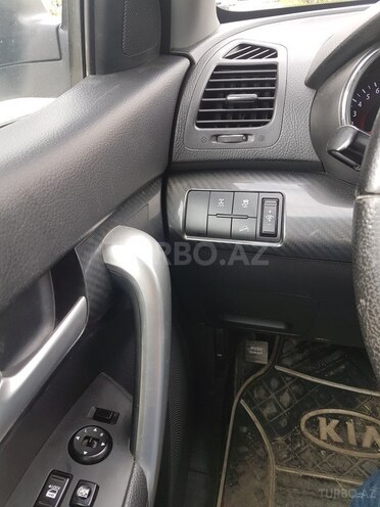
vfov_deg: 67.3
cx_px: 190
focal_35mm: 26
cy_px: 254
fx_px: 381
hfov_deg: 53.1
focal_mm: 4.2
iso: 40
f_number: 1.7
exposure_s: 1/107
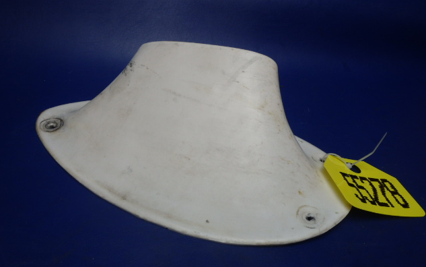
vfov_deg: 41.8
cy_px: 143
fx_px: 348
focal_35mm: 30
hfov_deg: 62.9
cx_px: 213
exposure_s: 1/60
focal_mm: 5
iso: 160
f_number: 3.9
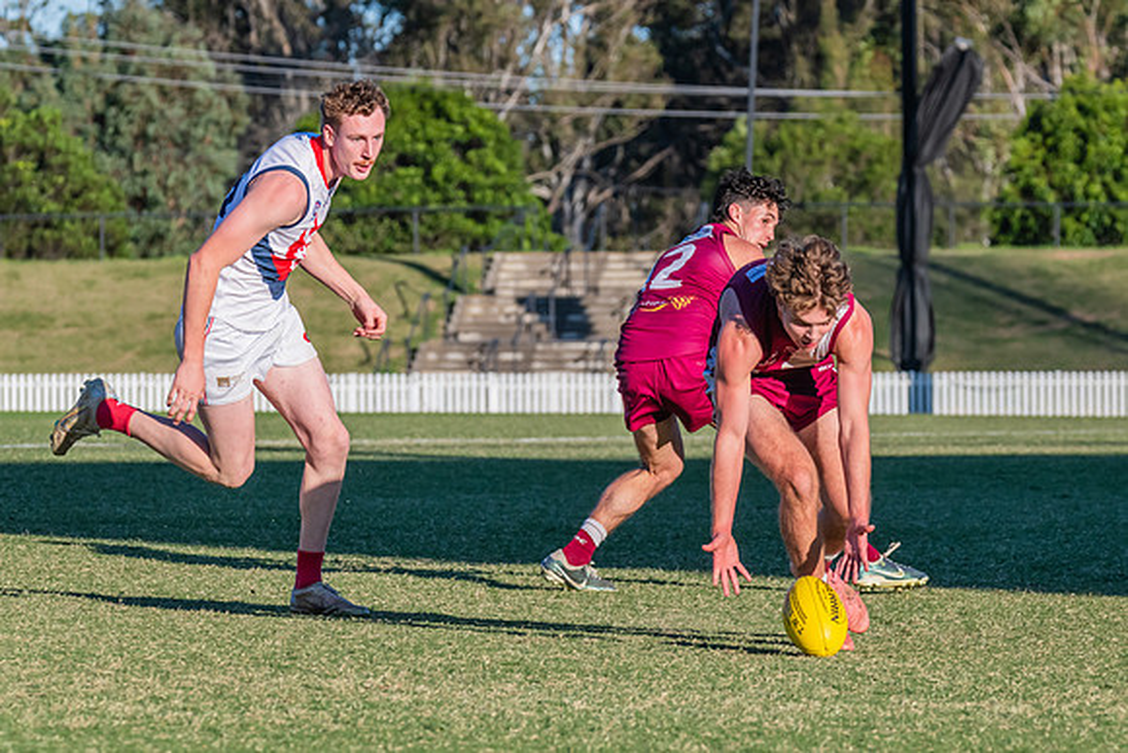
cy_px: 366
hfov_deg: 7.2
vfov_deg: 4.8
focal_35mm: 285
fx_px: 8930
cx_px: 663
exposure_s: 1/1250
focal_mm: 240
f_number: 11
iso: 800
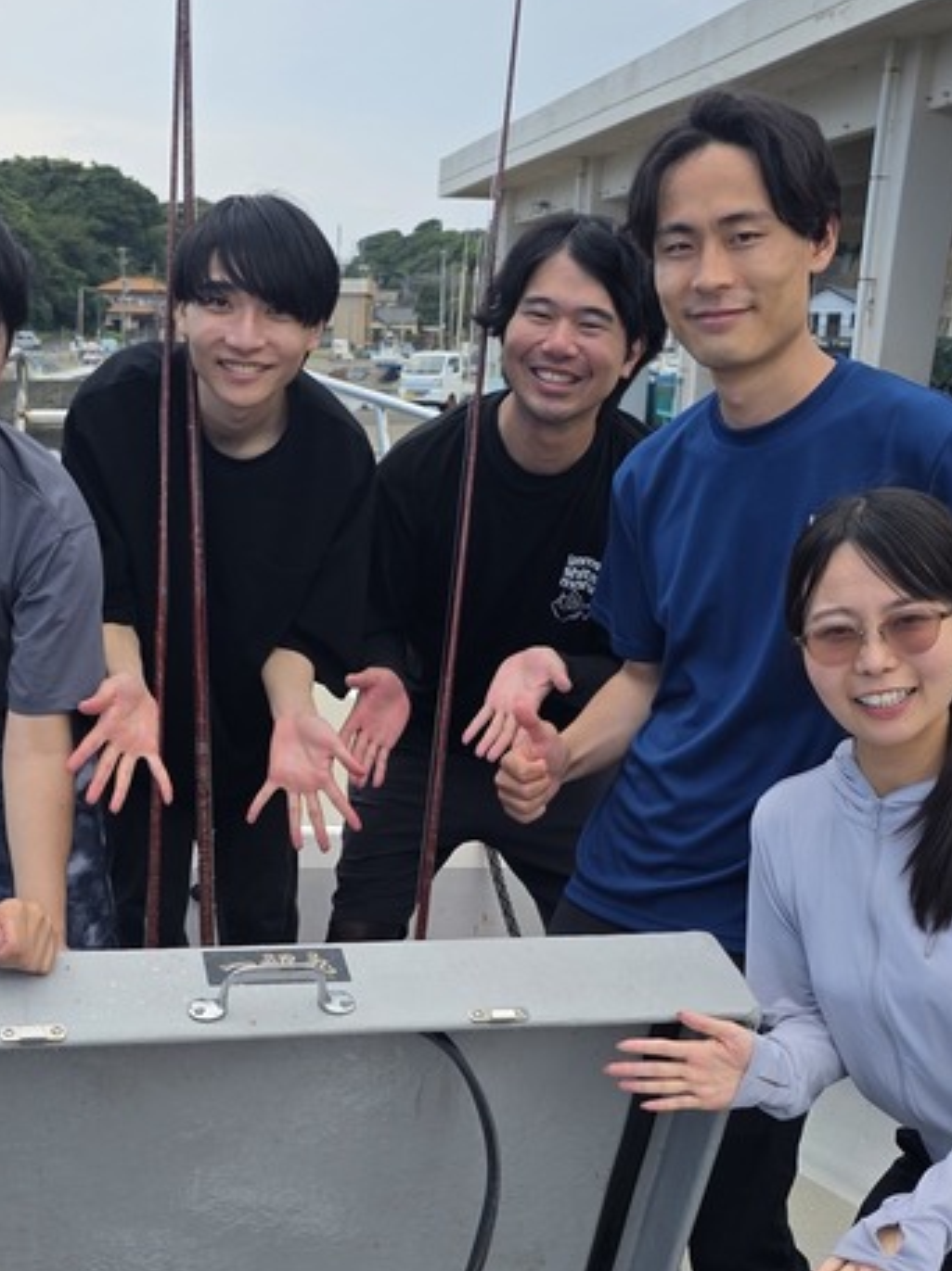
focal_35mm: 43
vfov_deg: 42.4
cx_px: 301
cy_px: 973
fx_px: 1579
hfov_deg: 33.2
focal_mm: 6.3
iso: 80
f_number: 1.7
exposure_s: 1/2723
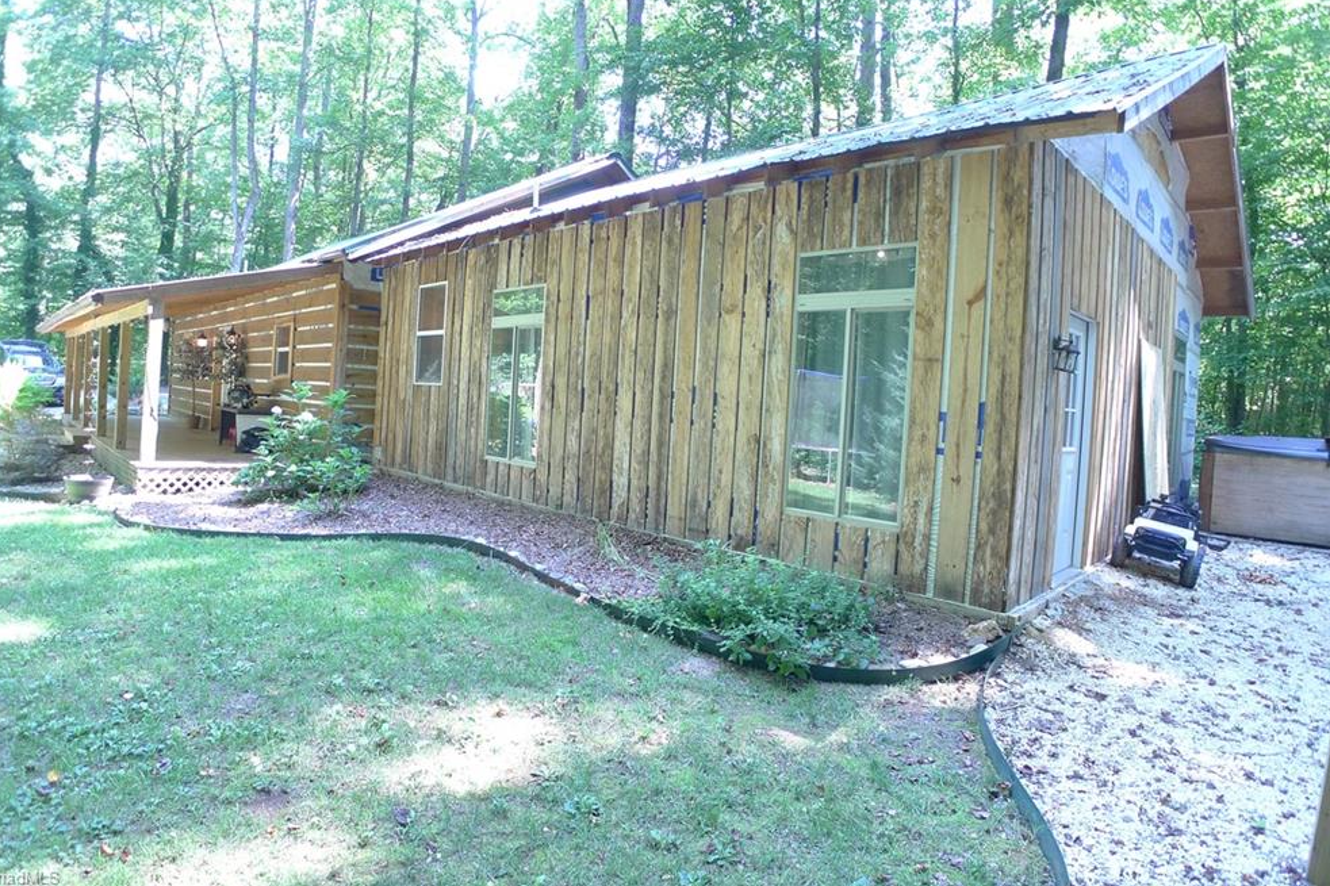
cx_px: 659
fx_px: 923
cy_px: 427
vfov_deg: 51.3
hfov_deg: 71.5
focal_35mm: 25
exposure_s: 1/60
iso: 160
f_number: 2
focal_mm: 5.1
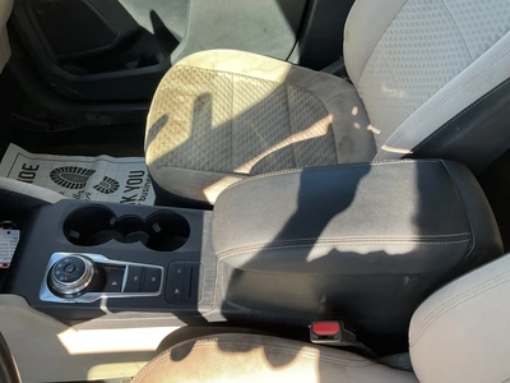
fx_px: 427
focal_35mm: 29
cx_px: 255
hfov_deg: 61.7
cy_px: 192
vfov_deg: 48.2
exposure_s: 1/122
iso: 20
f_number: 1.8
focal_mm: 3
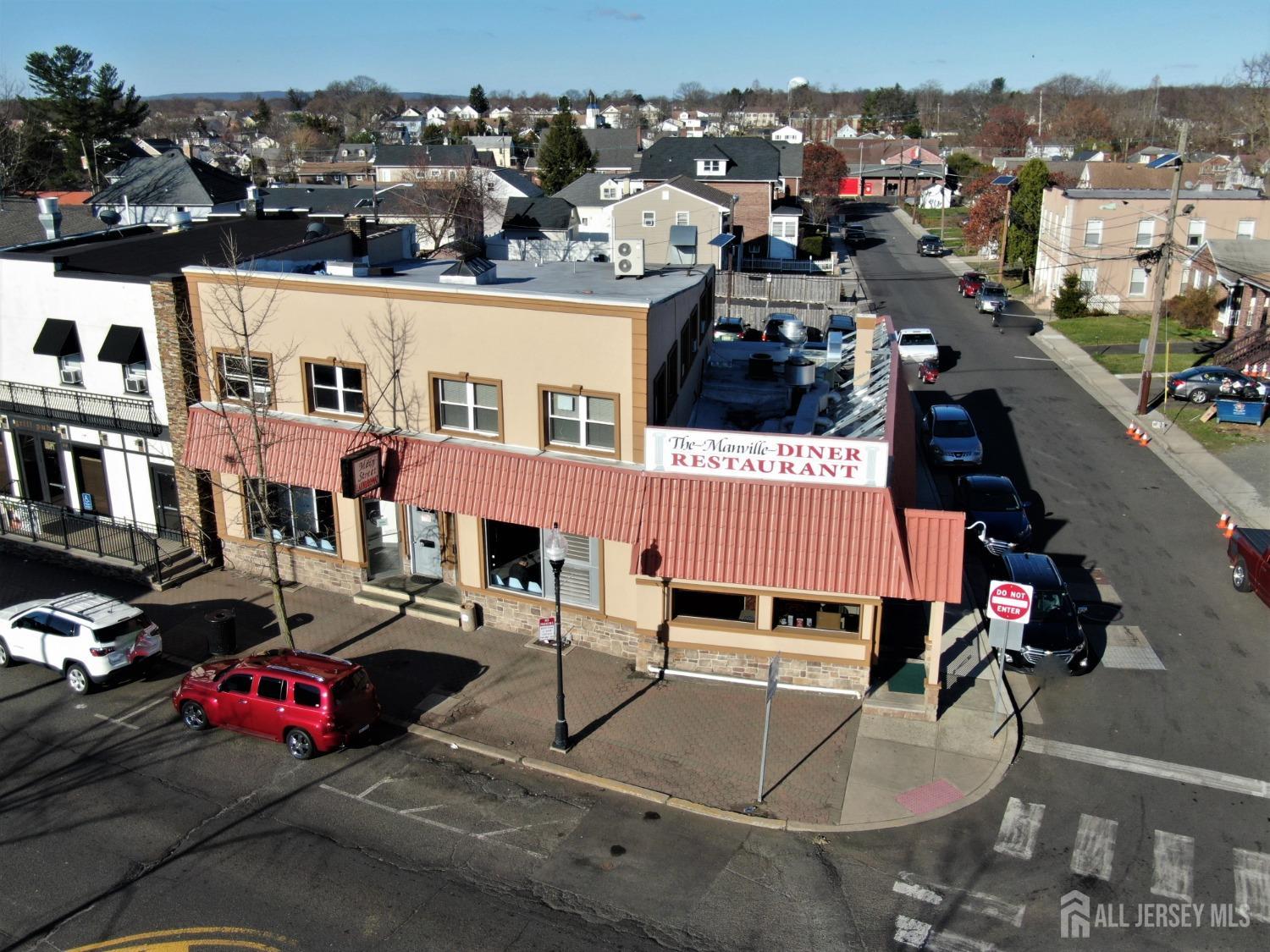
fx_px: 1211
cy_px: 476
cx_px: 635
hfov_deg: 55.4
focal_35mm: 33
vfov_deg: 42.9
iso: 100
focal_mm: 5.57
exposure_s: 1/1000
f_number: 3.2
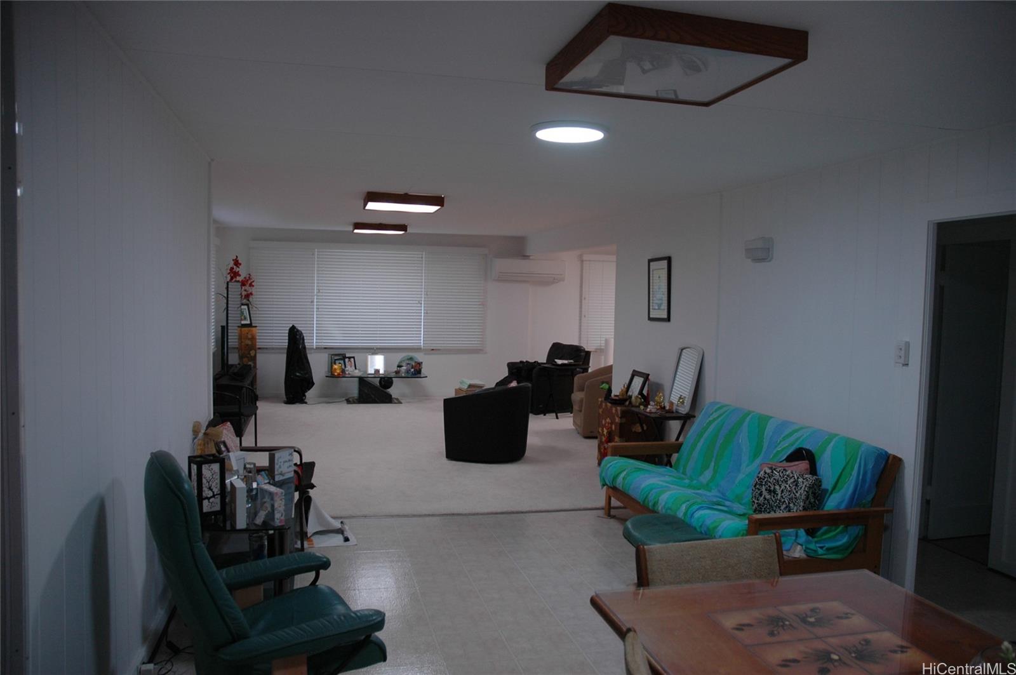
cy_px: 338
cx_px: 508
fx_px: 761
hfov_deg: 67.4
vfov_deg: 47.8
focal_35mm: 27
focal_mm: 18
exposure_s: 1/60
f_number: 4
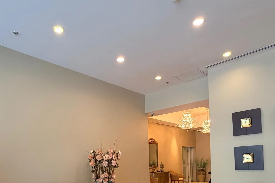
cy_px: 163
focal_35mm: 28
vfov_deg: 42.7
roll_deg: +2.5
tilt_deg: -0.7
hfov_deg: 64.9
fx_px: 214
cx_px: 111
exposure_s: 1/60
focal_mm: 2.22
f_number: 2.2
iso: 250
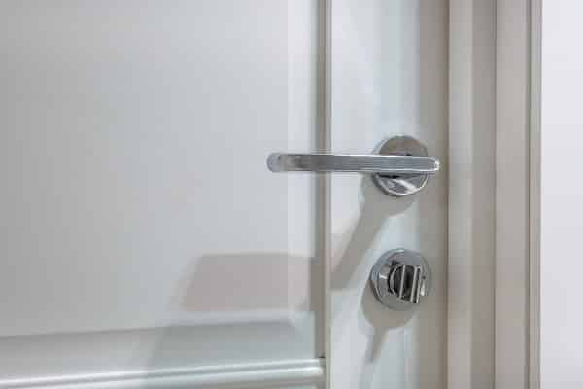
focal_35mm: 34
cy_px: 194
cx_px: 292
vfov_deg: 38.9
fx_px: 551
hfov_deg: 55.8
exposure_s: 1/2
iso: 250
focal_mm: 22.9
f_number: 11
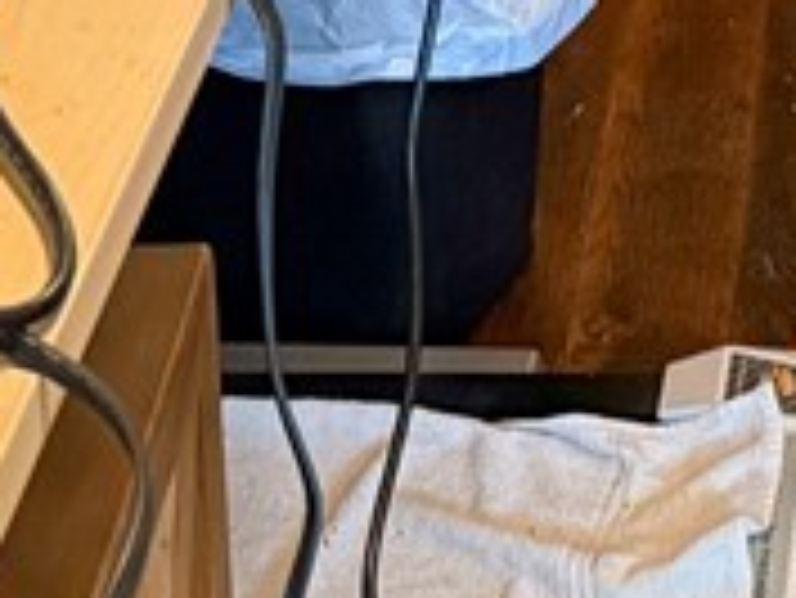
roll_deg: -1.7
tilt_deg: -13.1
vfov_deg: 9.1
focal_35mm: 139
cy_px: -1025
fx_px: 3198
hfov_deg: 13.7
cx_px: 1034
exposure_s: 1/40
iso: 640
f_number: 1.78
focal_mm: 6.76
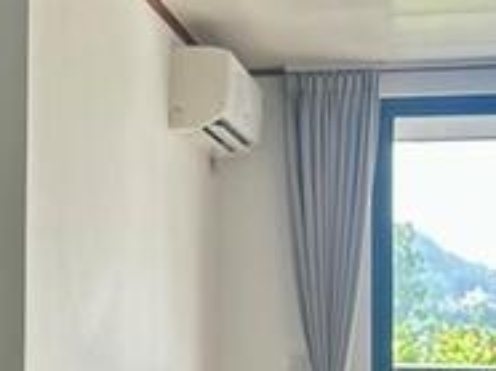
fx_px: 1517
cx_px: 67
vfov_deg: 13.9
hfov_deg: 18.3
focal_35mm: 106
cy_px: 258
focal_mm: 6.86
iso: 80
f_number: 1.78
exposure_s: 1/264
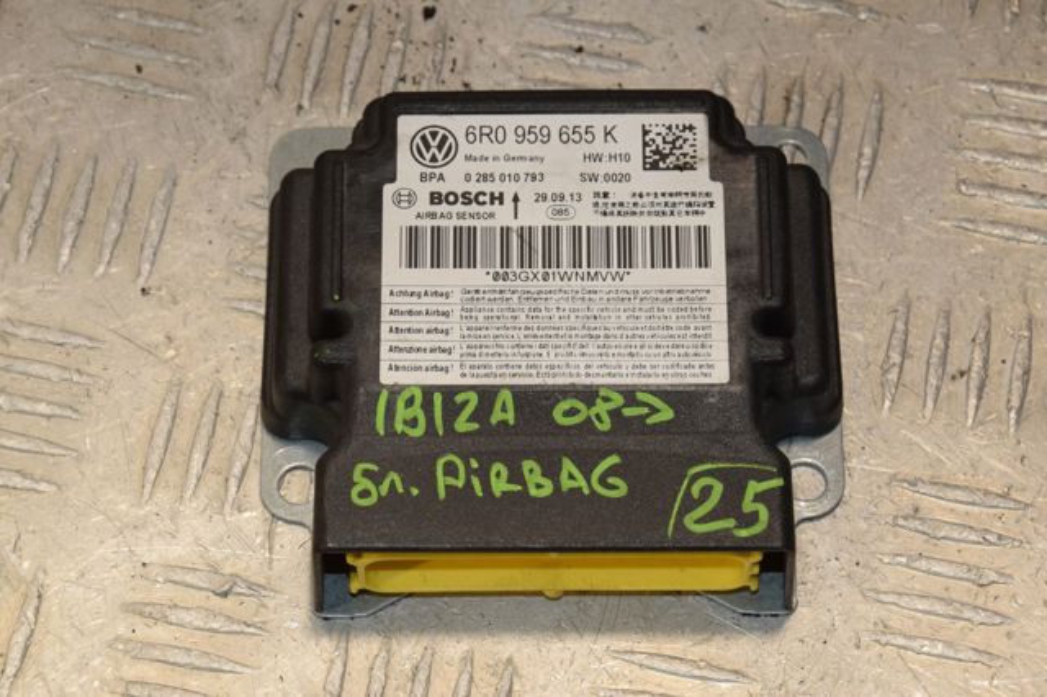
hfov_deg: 16.1
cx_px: 524
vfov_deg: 10.7
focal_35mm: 128
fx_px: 3706
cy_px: 348
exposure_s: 1/200
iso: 800
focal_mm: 85
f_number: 9
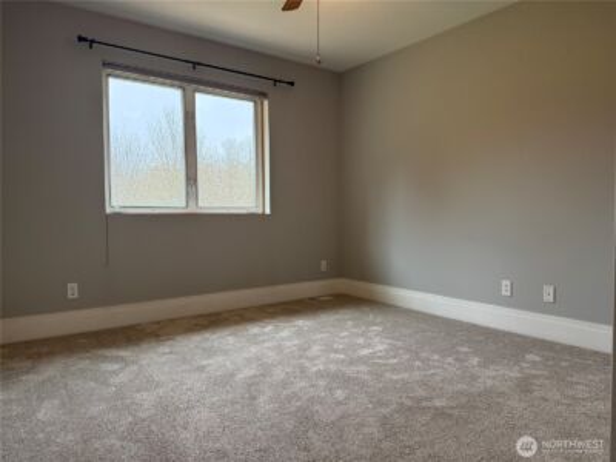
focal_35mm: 24
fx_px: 427
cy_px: 231
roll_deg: -0.2
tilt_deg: -2.7
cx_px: 308
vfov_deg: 56.8
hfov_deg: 71.6
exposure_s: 1/152
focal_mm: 6.76
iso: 200
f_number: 1.78
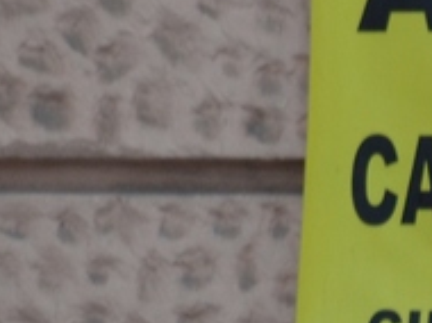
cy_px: -24
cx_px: 939
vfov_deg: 0.6
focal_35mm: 2333
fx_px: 29079
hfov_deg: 0.9
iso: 400
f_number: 7.1
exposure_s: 1/250
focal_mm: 300
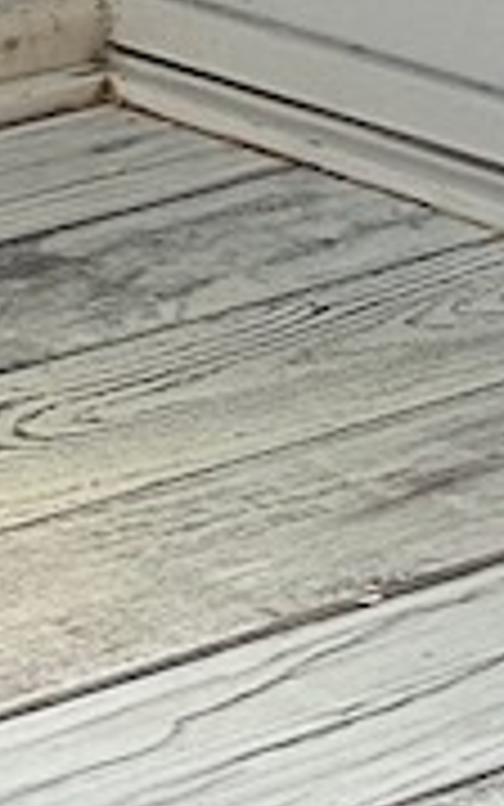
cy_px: 504
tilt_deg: -24.1
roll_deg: -0.9
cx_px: -1314
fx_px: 4326
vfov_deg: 10.6
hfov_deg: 5.9
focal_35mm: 197
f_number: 1.5
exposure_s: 1/121
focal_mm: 5.7
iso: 100
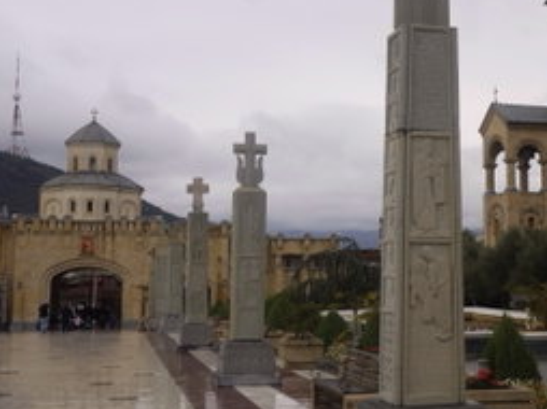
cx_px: 426
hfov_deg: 30.1
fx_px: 995
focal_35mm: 63
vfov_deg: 23.2
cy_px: 174
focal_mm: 20
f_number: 11
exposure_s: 1/60
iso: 100
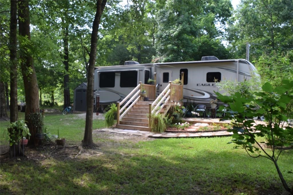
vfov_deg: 43.6
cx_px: 146
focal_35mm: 30
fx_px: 244
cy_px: 98
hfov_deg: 61.9
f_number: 6.3
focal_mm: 20
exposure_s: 1/160
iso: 400
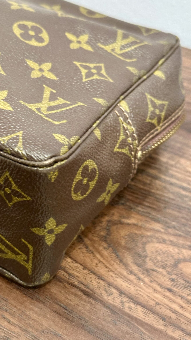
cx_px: 73
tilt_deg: -43.7
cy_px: 165
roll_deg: -2.7
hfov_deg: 21.0
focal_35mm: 57
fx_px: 513
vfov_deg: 36.6
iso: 320
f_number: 1.78
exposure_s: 1/33
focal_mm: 6.86
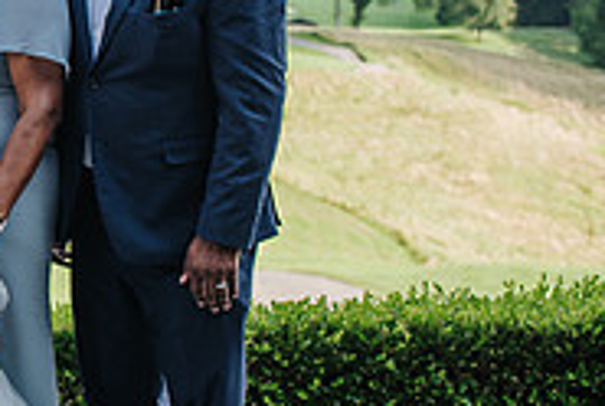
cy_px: 162
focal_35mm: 122
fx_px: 2054
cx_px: -220
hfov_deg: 15.8
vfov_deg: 11.3
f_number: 3.5
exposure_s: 1/320
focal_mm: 35
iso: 100
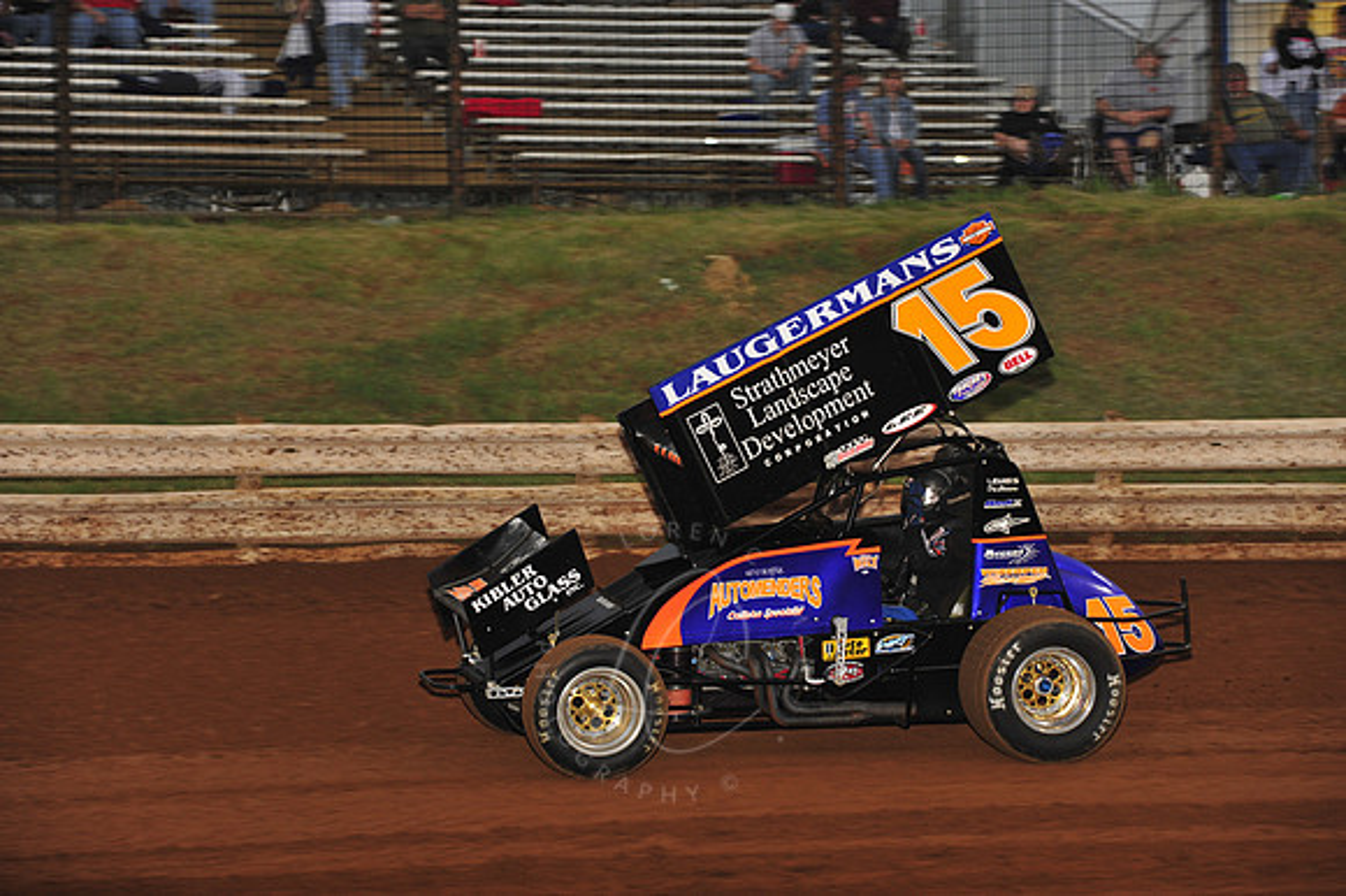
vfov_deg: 10.1
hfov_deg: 15.2
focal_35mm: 135
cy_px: 448
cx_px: 673
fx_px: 5044
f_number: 6.3
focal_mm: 135
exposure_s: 1/320
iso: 800
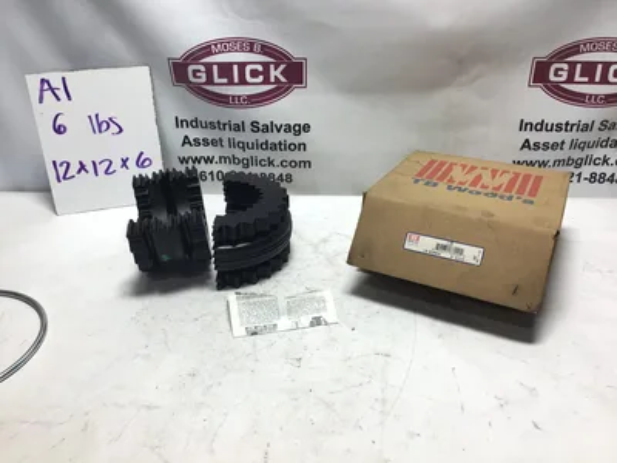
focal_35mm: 31
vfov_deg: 45.4
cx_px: 308
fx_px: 553
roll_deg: +0.9
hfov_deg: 58.4
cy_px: 232
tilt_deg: -28.2
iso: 32
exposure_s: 1/120
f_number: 2.4
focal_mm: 3.3
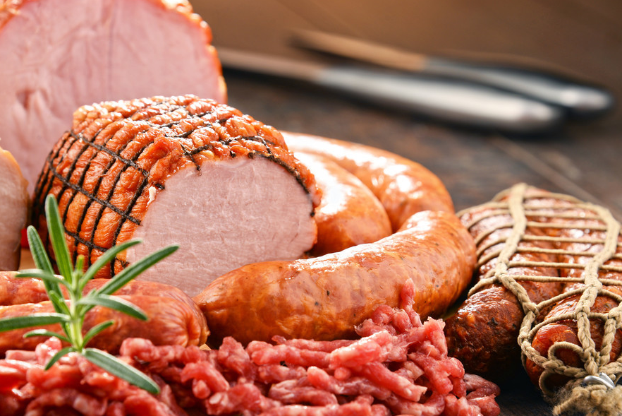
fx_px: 4010
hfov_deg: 8.9
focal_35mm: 232
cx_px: 289
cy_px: 220
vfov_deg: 5.9
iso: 100
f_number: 9
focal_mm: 200
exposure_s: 1/125
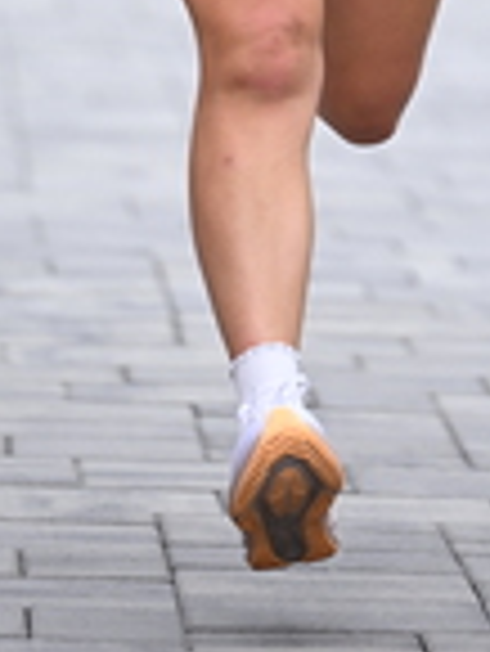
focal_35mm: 602
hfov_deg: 2.5
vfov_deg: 3.3
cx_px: 299
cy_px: -445
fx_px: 11345
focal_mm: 165
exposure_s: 1/2000
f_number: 2.8
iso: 640
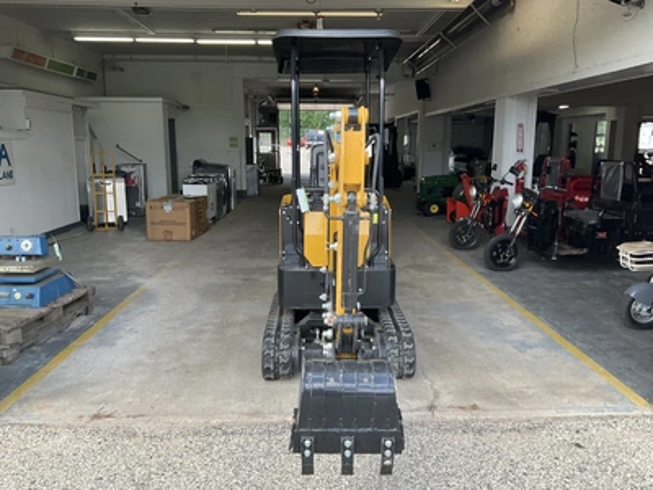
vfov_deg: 48.2
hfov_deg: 61.7
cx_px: 326
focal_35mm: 29
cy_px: 245
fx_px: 547
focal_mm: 3
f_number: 1.8
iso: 25
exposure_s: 1/153
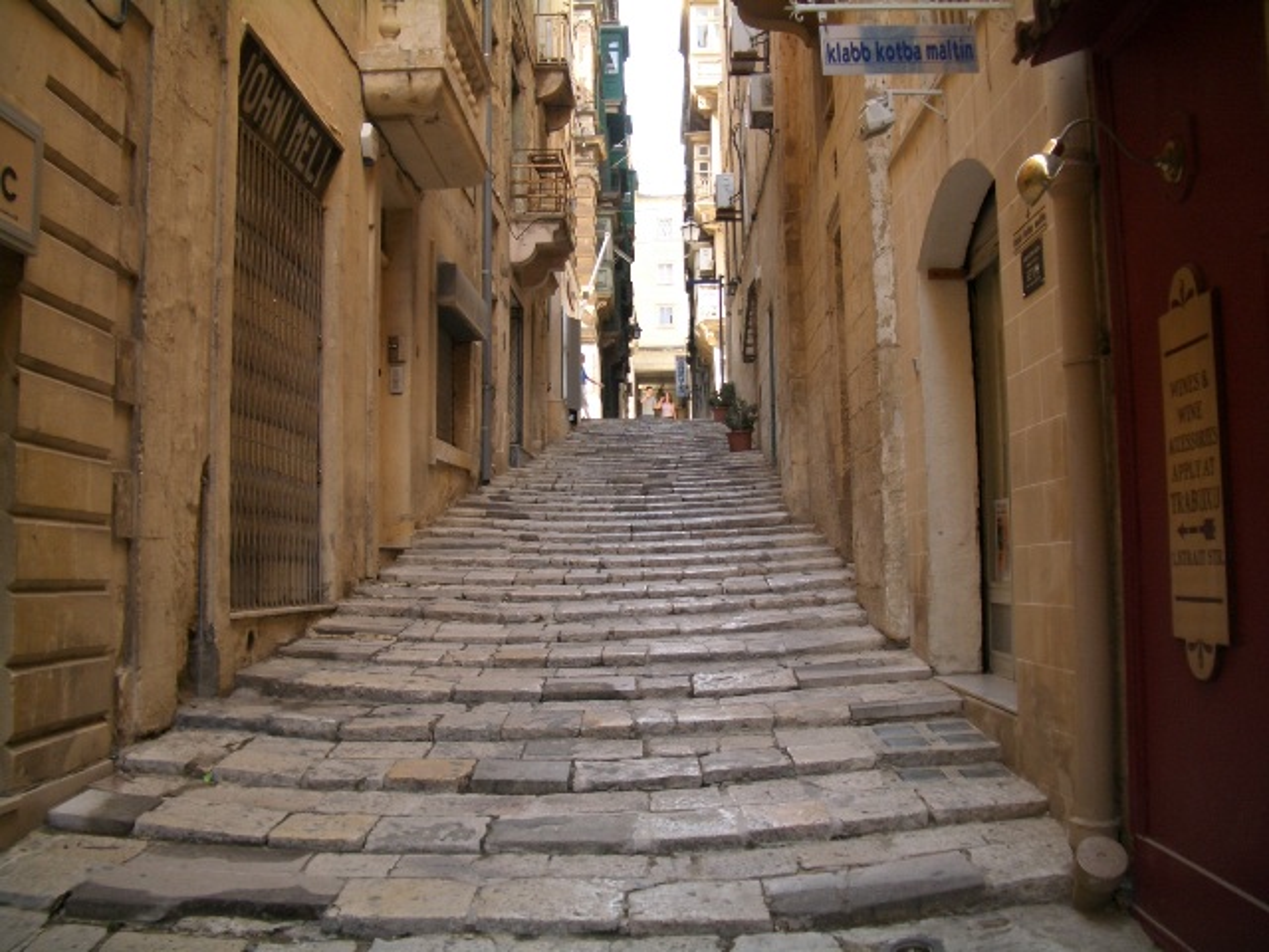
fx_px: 1283
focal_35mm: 35
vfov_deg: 40.7
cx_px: 634
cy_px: 476
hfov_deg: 52.6
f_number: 2.6
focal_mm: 5.8
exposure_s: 1/100
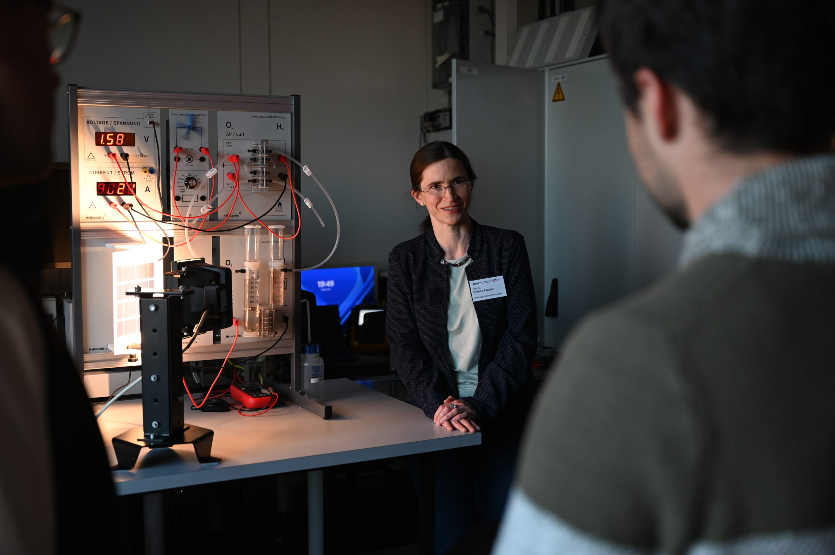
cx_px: 418
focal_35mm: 42
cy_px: 278
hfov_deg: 46.4
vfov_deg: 31.8
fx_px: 973
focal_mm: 42
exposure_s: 1/250
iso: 800
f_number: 2.8
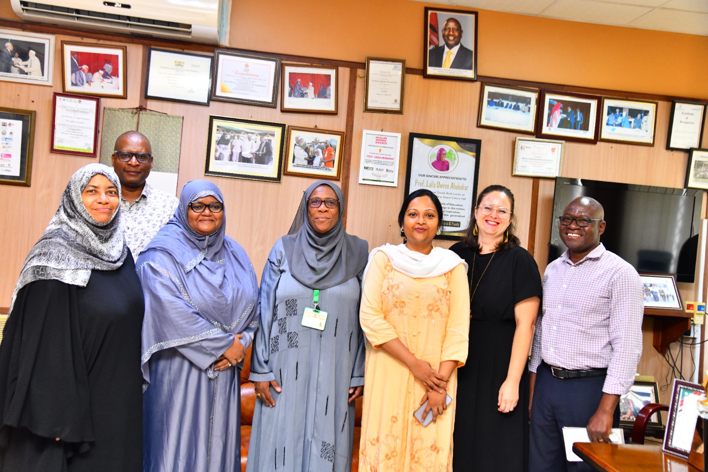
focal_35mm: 34
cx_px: 354
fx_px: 668
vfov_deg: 38.9
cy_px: 236
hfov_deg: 55.8
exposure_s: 1/60
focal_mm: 34
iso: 1000
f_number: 4.5
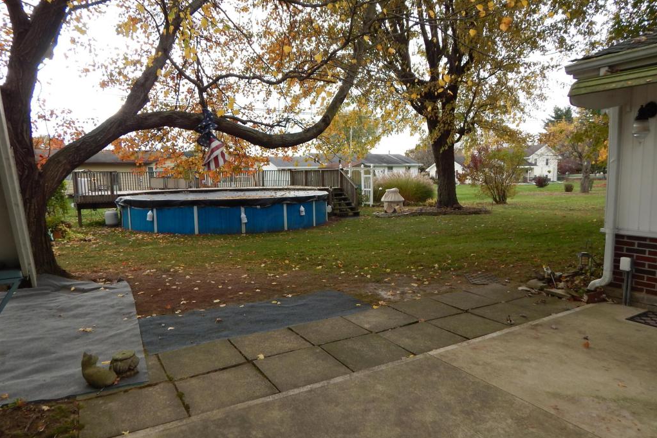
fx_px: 438
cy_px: 226
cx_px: 328
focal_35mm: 24
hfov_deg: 73.8
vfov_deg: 53.1
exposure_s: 1/250
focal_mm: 4
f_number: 3
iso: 125
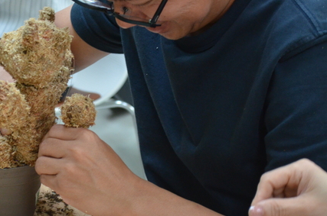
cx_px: 90
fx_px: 1115
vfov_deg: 11.1
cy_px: 89
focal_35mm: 123
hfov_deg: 16.6
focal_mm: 50
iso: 2200
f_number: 5.6
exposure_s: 1/125
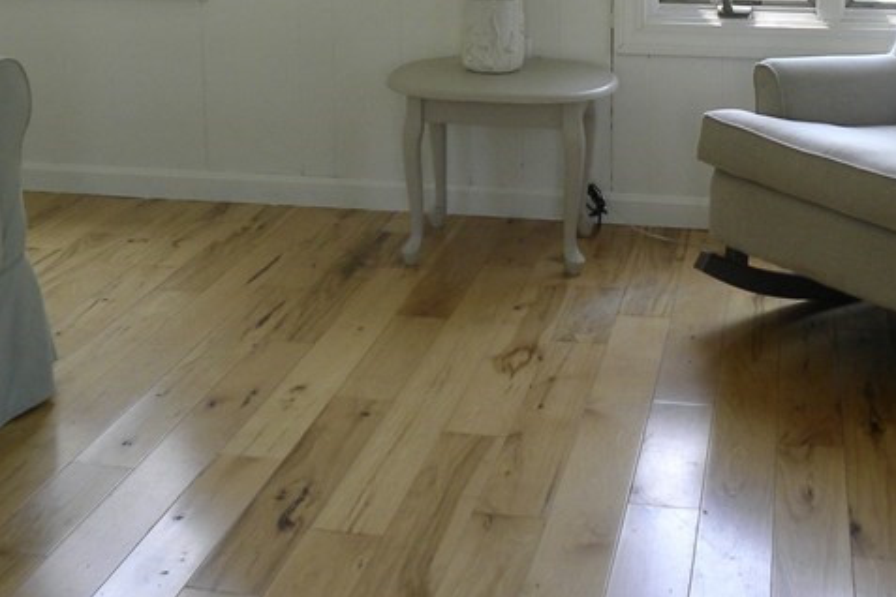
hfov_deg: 34.4
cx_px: 526
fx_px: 1443
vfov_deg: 22.5
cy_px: -2
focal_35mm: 58
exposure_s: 1/62.7
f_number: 2.8
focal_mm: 4.6
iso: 98
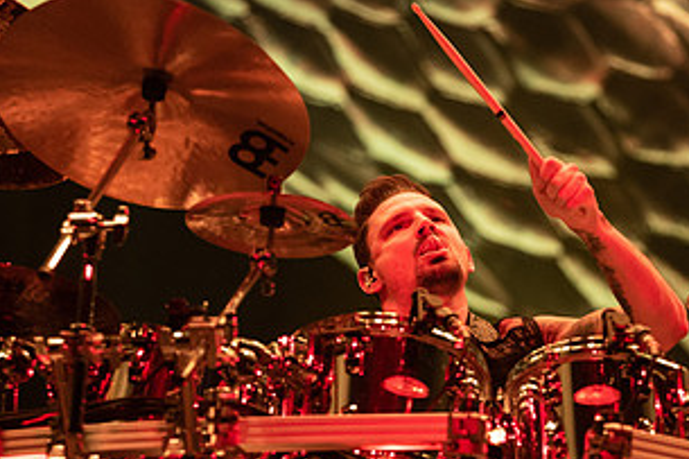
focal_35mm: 276
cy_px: 345
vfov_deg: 5.0
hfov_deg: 7.5
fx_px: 5279
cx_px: 436
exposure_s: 1/400
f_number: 3.2
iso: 2000
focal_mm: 145
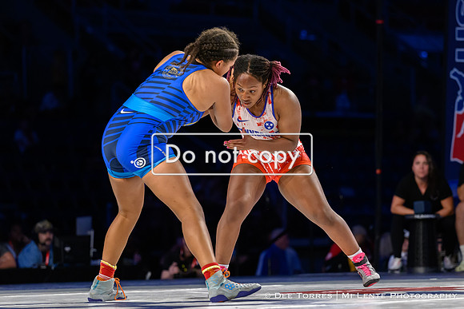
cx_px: 246
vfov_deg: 8.2
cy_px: 195
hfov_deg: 12.2
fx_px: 2168
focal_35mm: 168
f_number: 2.8
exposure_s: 1/800
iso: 2800
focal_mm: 120
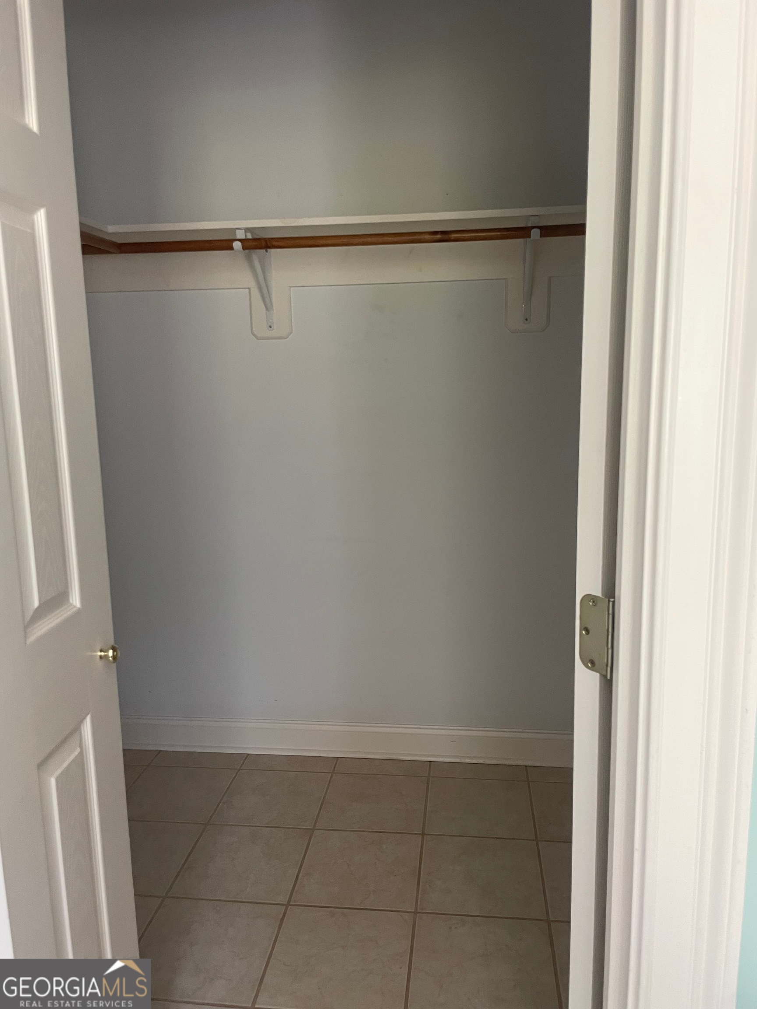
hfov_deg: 53.1
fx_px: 758
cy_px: 504
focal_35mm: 26
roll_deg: +1.4
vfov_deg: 67.3
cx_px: 378
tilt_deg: -9.6
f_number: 1.6
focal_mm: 4.2
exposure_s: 1/60
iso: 160
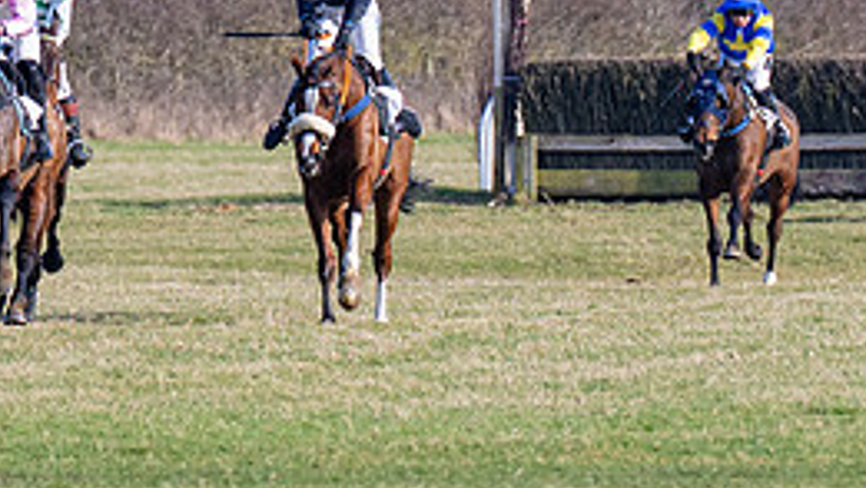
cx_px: -54
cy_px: 65
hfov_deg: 1.9
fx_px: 26002
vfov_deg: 1.1
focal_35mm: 1132
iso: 200
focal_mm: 200
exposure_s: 1/1600
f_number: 4
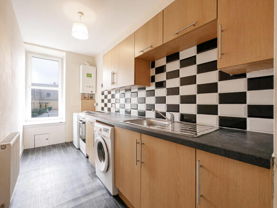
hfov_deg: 94.5
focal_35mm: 16
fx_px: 128
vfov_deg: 78.1
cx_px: 138
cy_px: 104
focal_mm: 8
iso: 2000
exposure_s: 1/125
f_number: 4
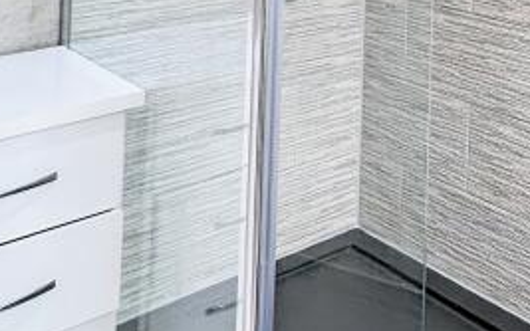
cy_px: -211
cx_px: 667
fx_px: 766
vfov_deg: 19.9
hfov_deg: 30.9
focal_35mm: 53
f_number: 2.2
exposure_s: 1/73
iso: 47
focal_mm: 1.95
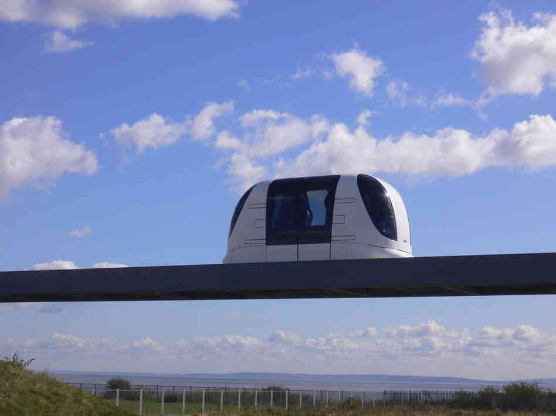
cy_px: 208
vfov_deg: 22.2
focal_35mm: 66
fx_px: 1060
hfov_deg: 29.4
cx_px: 278
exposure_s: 1/400
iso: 80
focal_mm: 11
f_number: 8
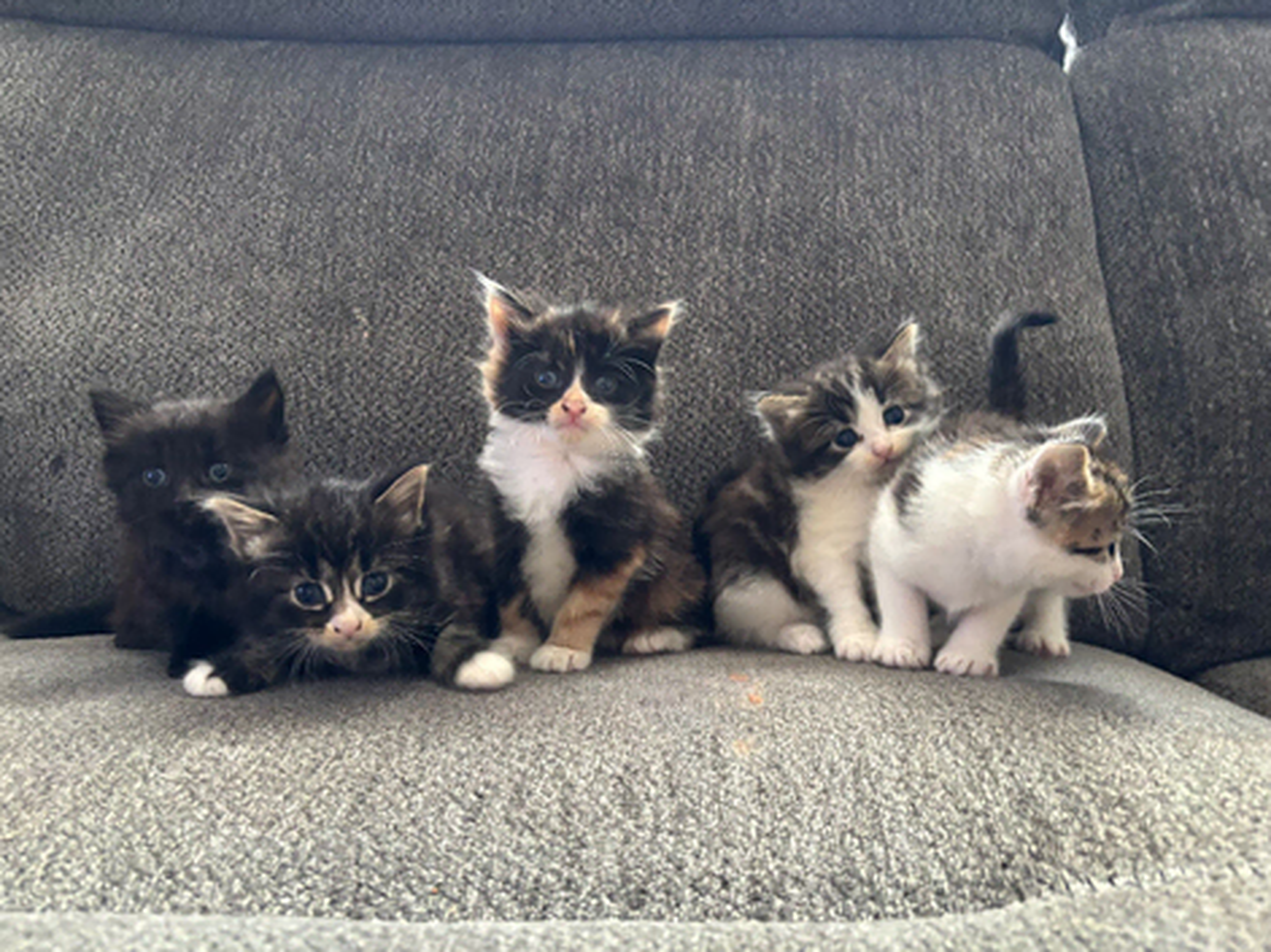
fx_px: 954
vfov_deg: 53.0
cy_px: 476
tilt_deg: -7.9
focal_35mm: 26
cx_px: 636
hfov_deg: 67.3
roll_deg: -2.2
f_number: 1.6
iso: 640
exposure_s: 1/40
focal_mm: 5.96
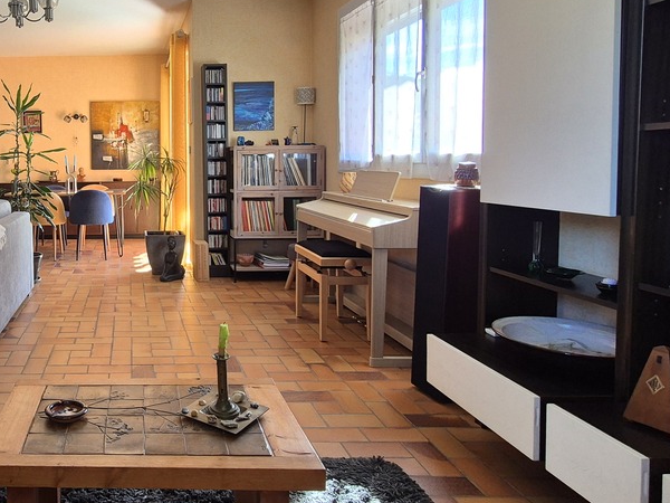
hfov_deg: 60.7
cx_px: 116
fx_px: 503
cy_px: 183
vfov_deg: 52.4
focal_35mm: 26
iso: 80
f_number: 2.2
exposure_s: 1/50
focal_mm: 2.2
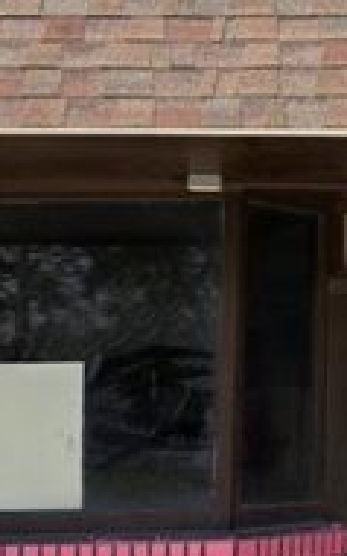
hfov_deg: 12.9
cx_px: 458
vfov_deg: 21.2
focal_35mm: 98
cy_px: 224
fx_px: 1486
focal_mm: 6.3
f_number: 1.7
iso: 80
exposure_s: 1/3009
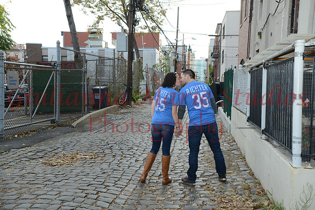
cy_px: 105
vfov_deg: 33.4
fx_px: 350
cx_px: 158
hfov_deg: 48.4
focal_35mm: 40
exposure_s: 1/160
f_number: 9
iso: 800
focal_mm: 40
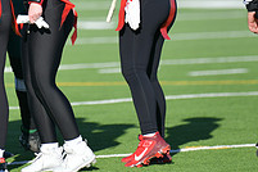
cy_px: -39
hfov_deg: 2.9
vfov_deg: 1.9
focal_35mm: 720
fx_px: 5160
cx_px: -17
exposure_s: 1/1600
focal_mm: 250
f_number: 2.8
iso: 64
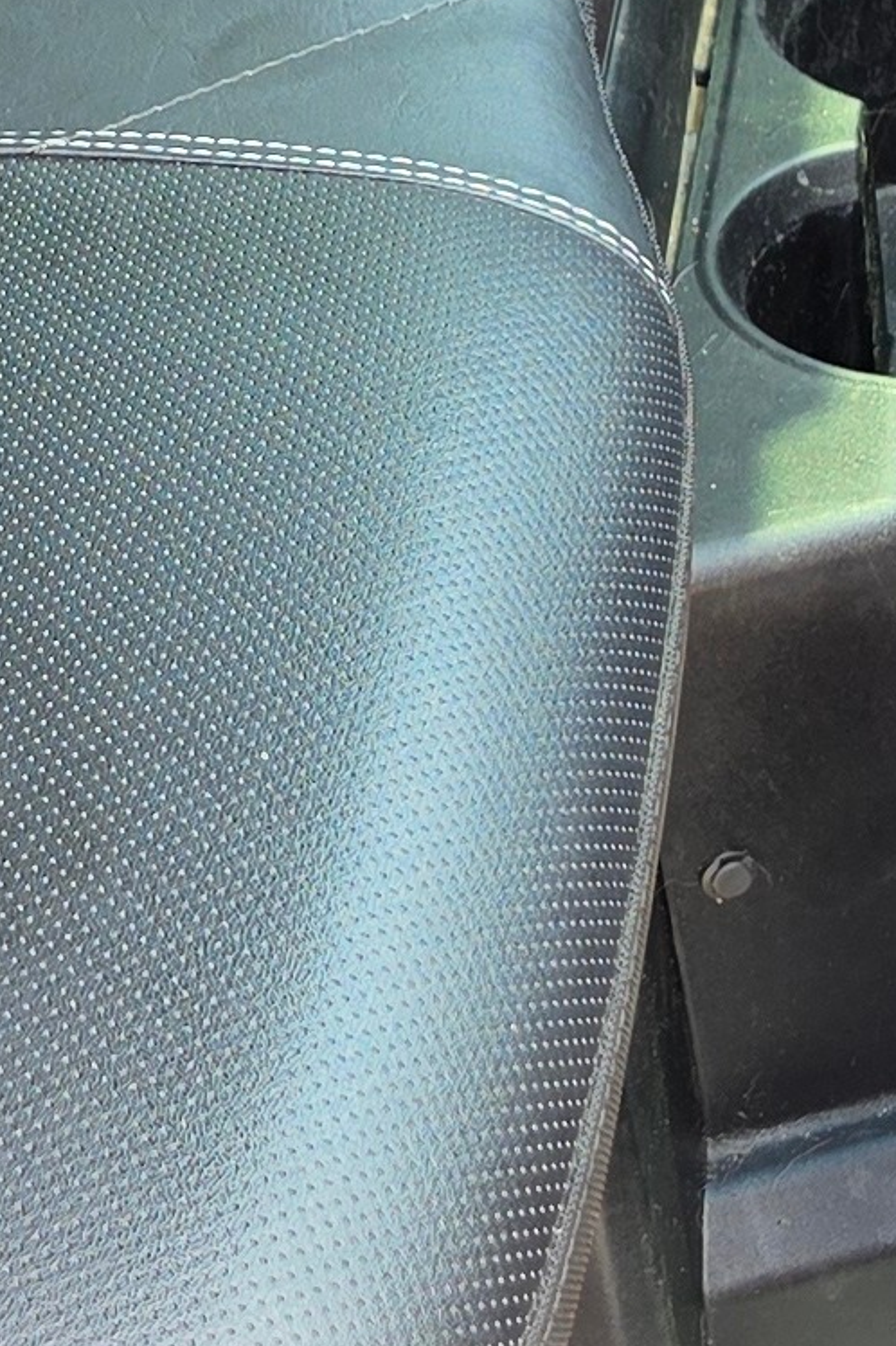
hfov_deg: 10.3
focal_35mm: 128
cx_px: -486
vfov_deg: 15.8
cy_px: 121
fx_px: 4783
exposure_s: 1/180
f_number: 1.4
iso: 25
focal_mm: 6.5
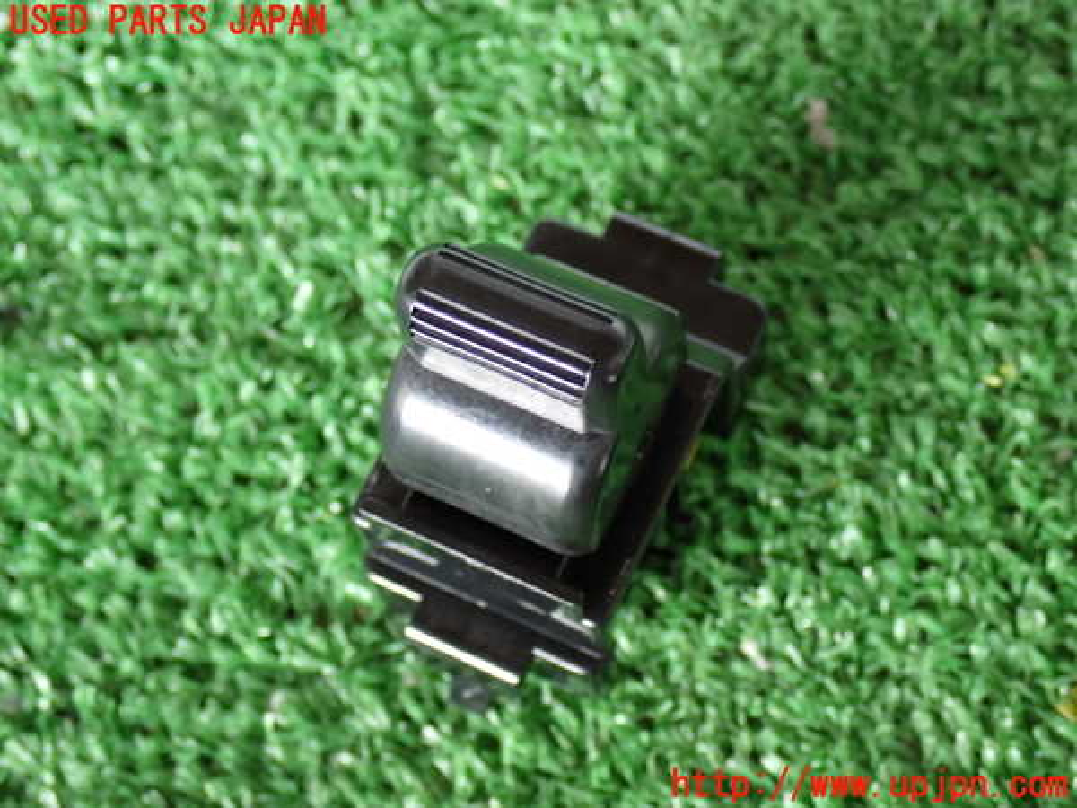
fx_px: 2085
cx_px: 538
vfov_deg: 21.9
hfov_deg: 29.0
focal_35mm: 67
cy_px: 404
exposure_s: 1/50
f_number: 3.8
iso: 800
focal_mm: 11.88
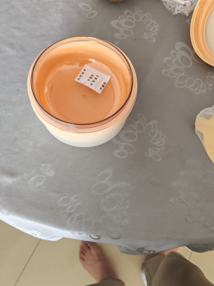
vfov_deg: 65.3
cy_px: 143
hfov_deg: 51.4
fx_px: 223
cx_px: 107
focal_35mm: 27
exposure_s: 1/100
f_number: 1.95
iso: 500
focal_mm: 5.52
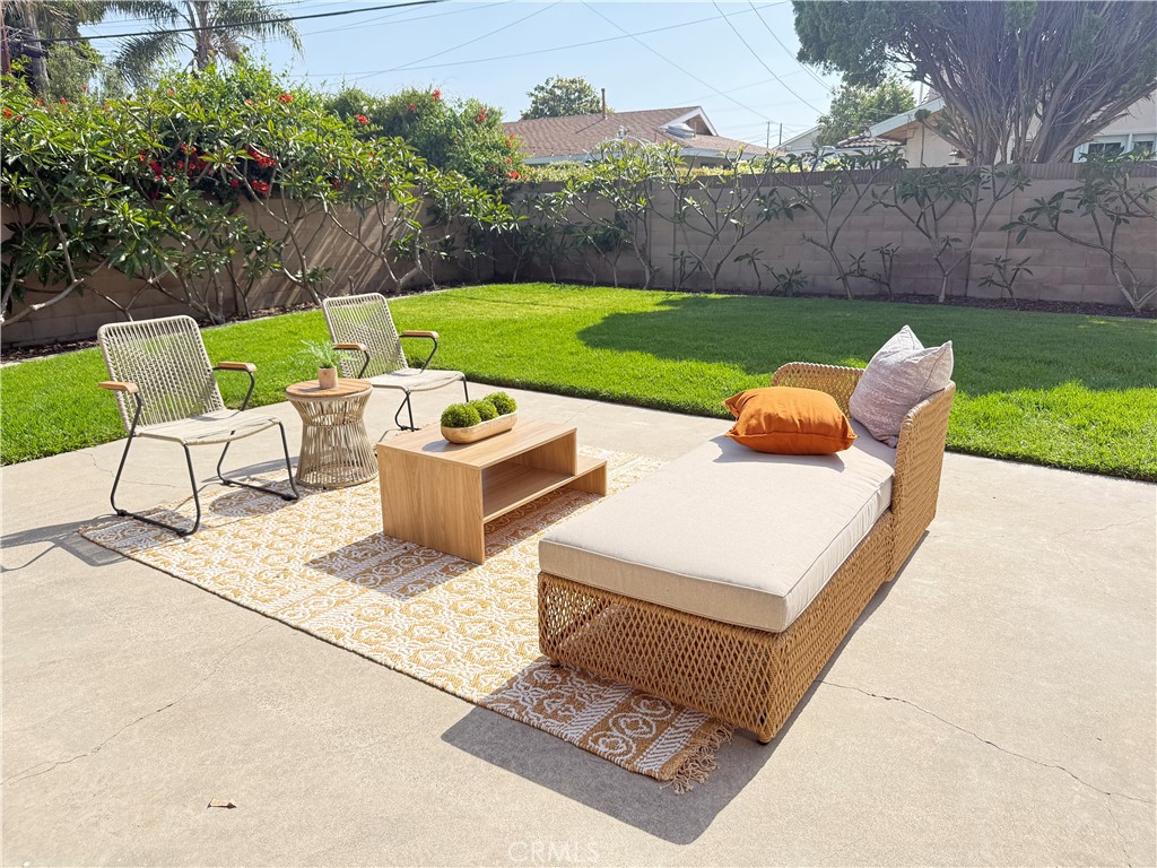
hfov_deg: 71.6
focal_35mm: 24
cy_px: 434
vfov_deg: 56.8
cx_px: 578
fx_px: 802
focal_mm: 6.76
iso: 80
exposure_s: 1/1585
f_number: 1.78
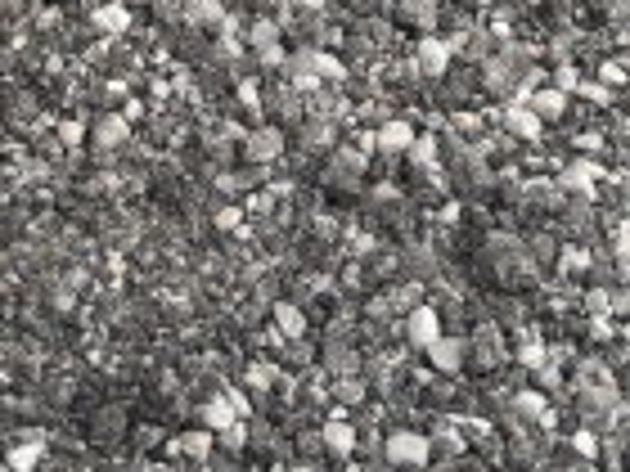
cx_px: -72
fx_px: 2712
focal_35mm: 149
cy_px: -814
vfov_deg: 8.7
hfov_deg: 13.0
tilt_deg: -23.5
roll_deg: +2.4
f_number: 1.6
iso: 50
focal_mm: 5.96
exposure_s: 1/2105
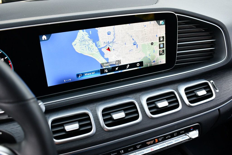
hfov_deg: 53.1
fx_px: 232
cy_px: 78
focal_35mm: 36
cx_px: 116
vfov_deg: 36.9
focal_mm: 18
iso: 640
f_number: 3.5
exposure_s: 1/250
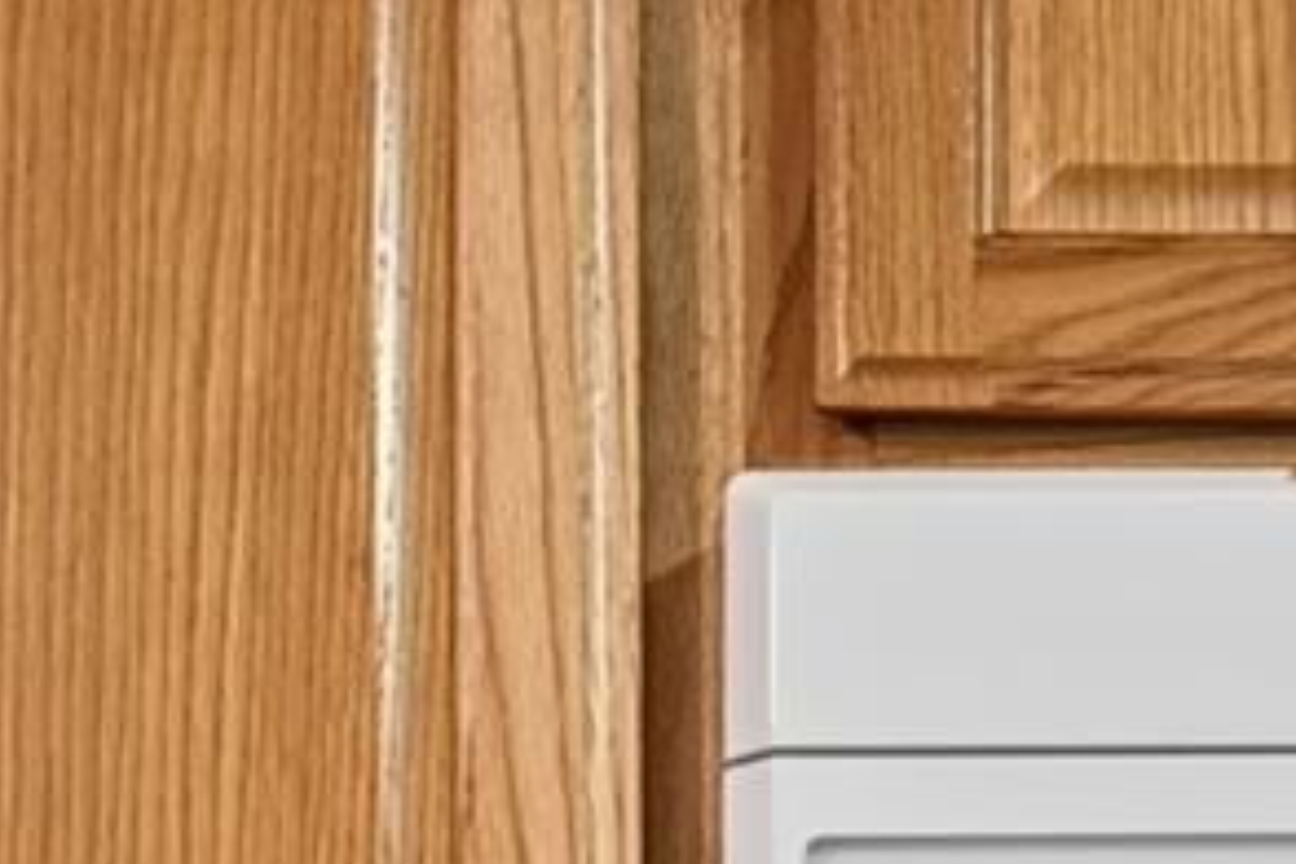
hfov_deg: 12.0
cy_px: 2261
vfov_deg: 7.7
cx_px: 1970
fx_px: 5868
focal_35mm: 163
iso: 400
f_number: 8
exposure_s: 1/13
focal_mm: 30
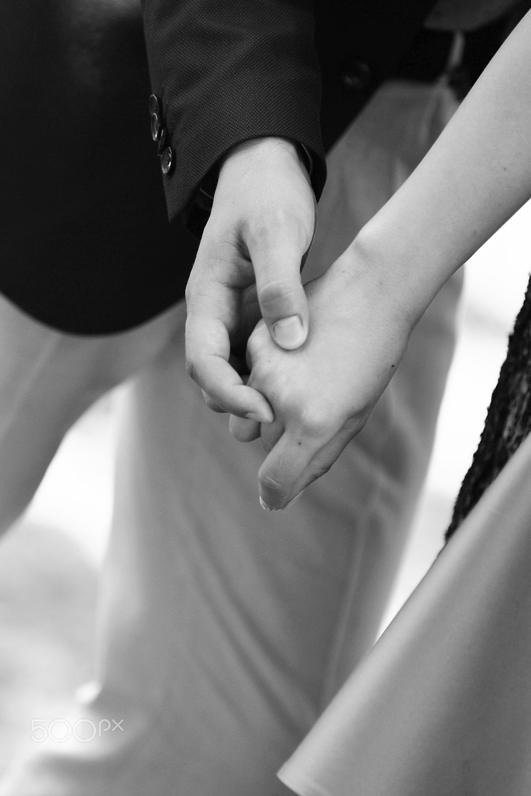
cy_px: 398
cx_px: 266
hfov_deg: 6.9
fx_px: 4424
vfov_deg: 10.3
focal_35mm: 200
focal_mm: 200
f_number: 4.5
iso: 200
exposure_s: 1/200
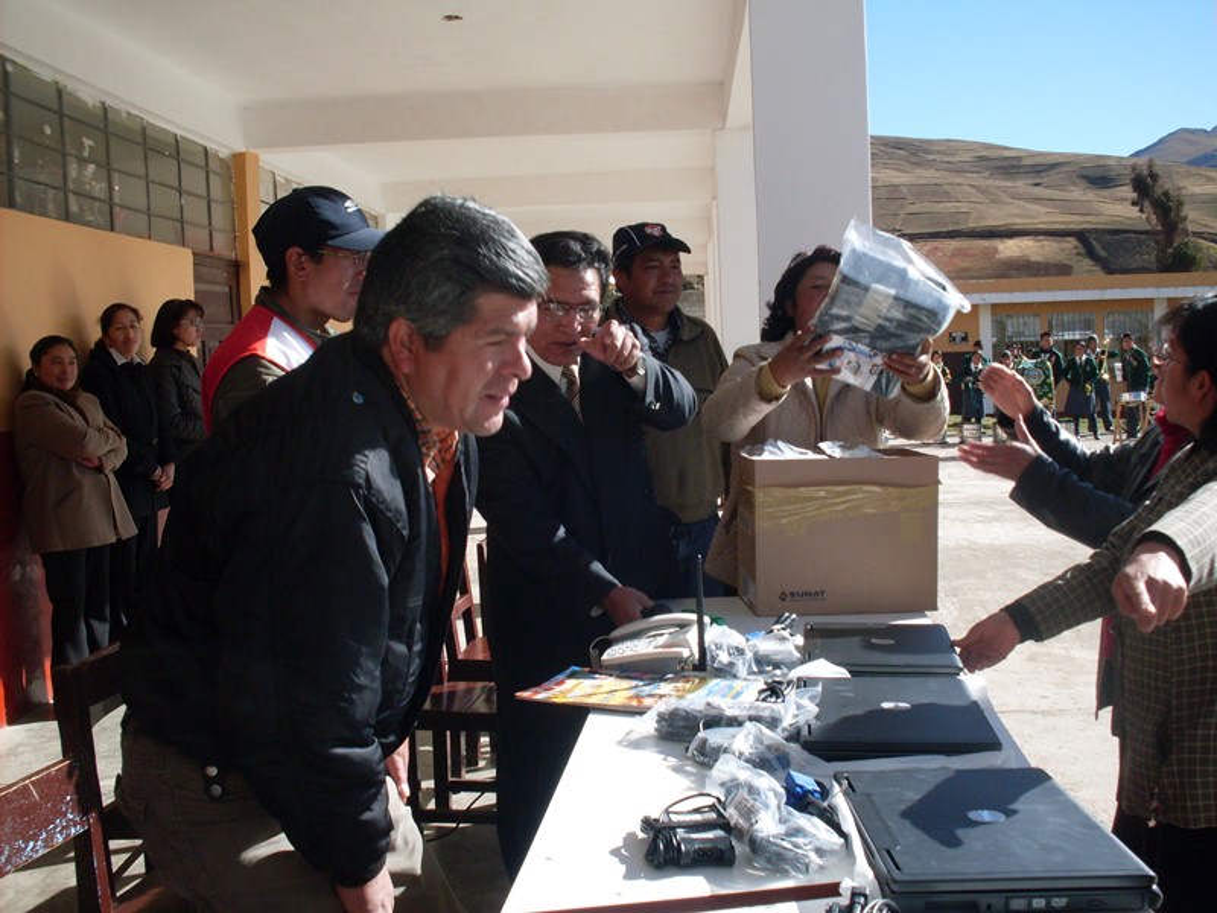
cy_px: 456
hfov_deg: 49.0
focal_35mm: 38
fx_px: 1336
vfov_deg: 37.7
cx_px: 608
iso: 80
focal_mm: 6.3
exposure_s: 1/125
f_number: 8.4
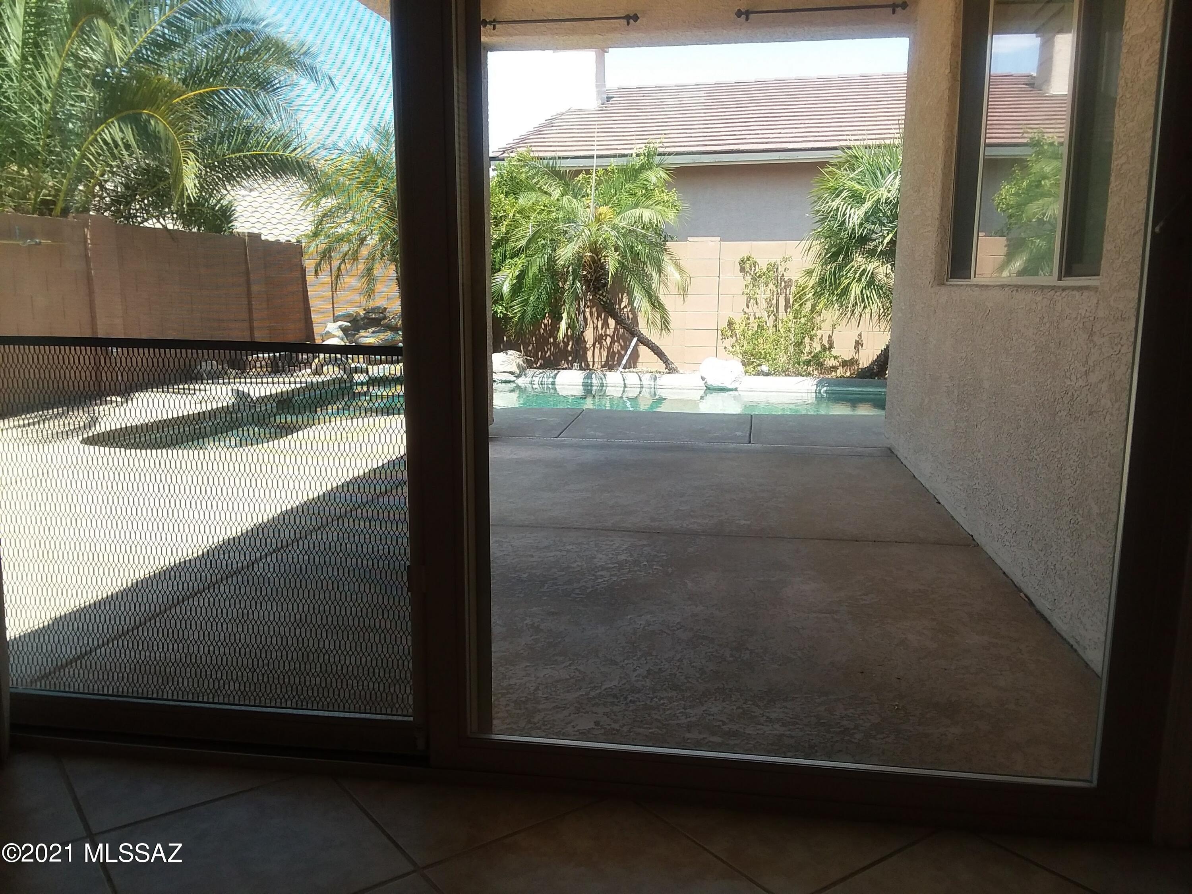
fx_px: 930
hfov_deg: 65.3
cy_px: 447
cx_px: 596
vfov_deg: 51.4
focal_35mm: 27
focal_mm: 2.91
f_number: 1.9
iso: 50
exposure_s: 1/341
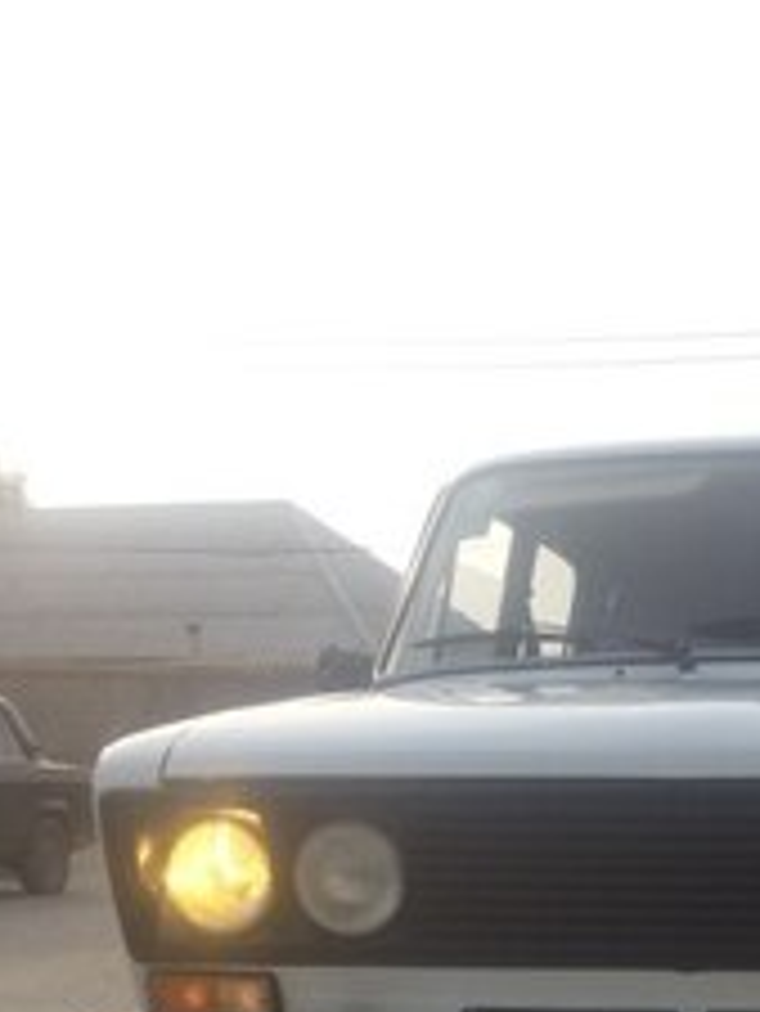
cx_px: 756
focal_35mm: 64
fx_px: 1872
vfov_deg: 27.7
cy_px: 1106
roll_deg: +1.8
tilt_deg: -11.6
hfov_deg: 22.1
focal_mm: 4.15
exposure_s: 1/1172
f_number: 2.2
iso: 32
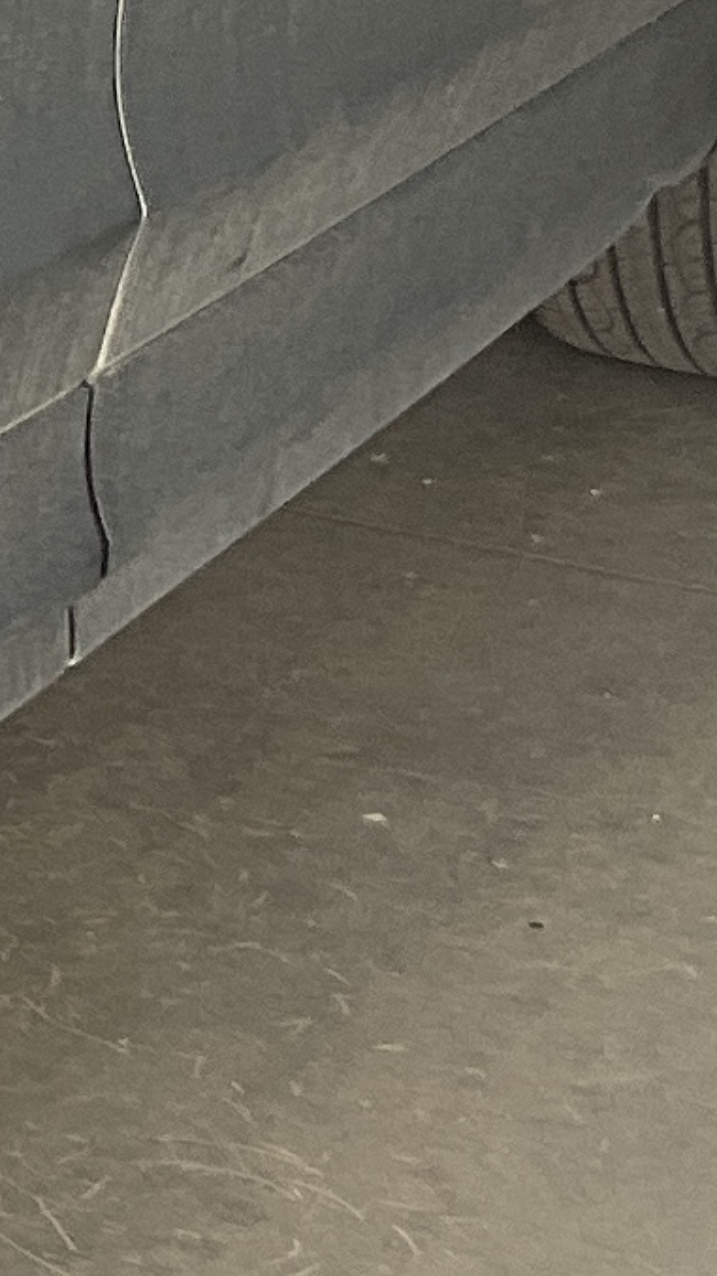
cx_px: -1970
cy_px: 0
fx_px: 6359
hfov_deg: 5.7
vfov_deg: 11.3
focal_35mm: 188
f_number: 1.8
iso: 25
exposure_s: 1/141
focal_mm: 3
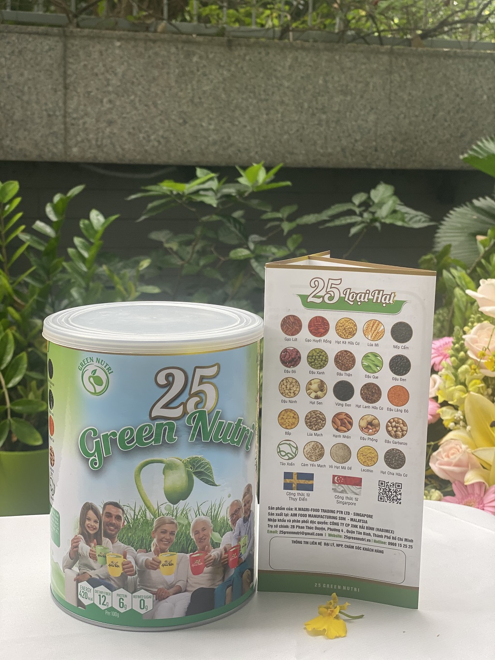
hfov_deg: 28.0
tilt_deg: -9.5
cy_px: 330
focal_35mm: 52
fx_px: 991
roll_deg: -1.6
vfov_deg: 36.8
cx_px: 248
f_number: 2
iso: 40
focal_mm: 6
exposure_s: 1/122
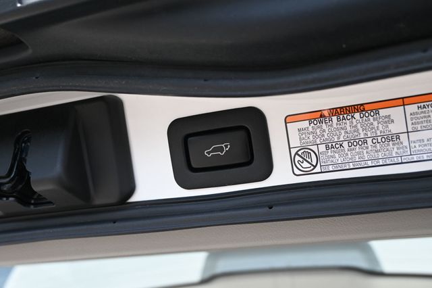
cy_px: 144
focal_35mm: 41
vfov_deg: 32.4
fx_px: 495
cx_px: 216
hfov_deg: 47.2
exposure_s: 1/250
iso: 400
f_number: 4.5
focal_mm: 27.5
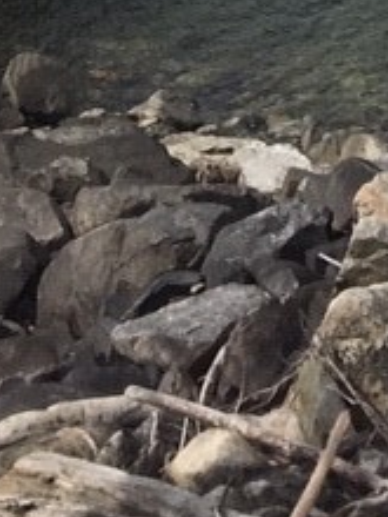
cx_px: 209
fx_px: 2526
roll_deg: -1.2
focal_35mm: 169
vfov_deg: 10.3
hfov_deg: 8.8
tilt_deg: -7.2
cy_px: -691
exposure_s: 1/2564
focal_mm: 4.15
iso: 25
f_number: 2.2
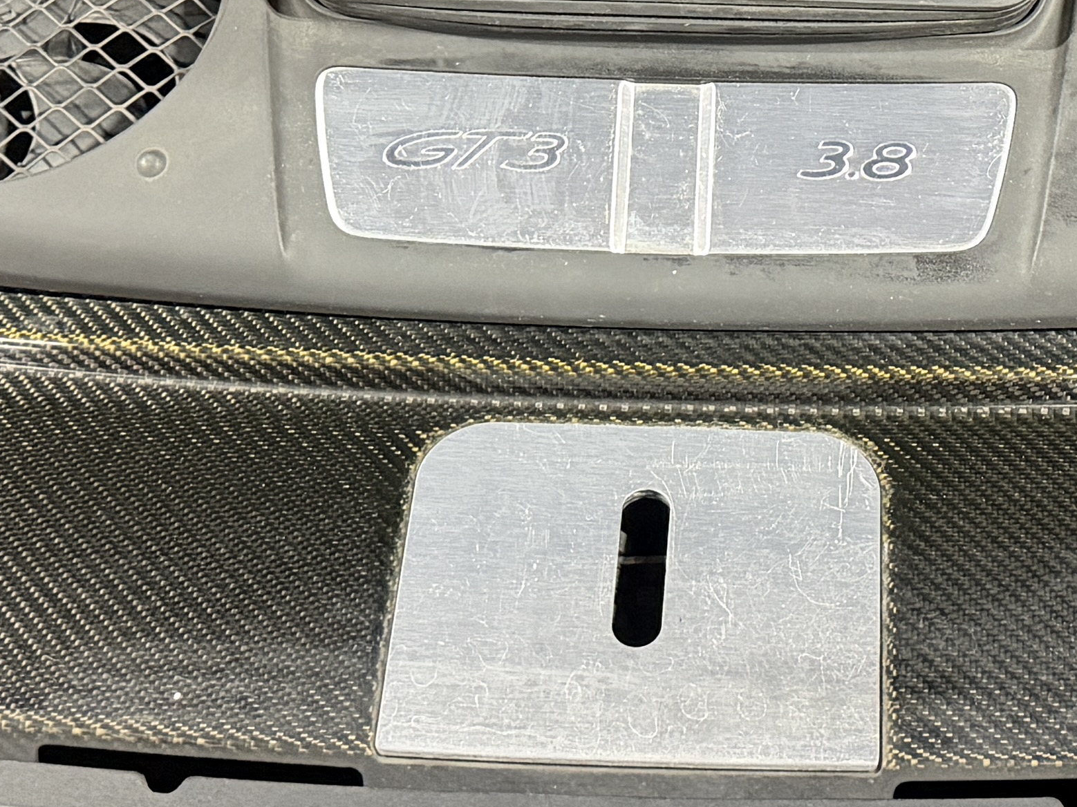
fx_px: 2738
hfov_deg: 22.1
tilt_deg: -38.2
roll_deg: -1.1
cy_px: -108
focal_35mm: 88
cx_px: 785
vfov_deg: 16.2
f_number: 1.78
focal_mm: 6.76
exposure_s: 1/40
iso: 640
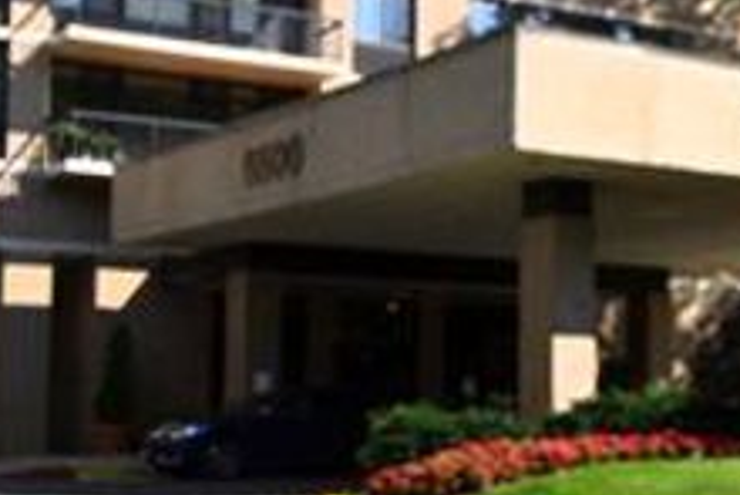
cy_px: 340
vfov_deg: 16.6
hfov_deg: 24.0
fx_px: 1687
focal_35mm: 82
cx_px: 690
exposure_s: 1/160
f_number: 6.3
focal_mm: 24
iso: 100
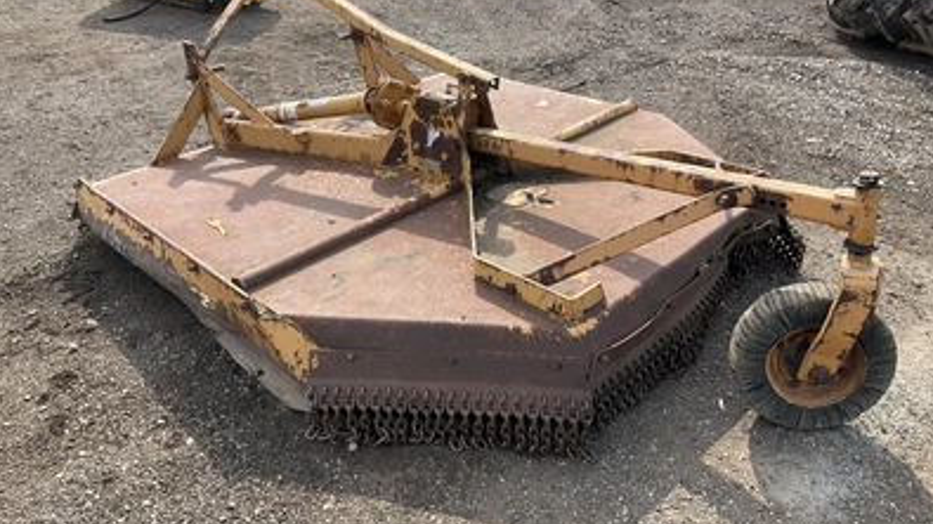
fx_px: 792
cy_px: 212
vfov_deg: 36.5
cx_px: 468
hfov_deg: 61.0
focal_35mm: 32
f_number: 1.8
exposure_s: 1/635
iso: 25
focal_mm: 3
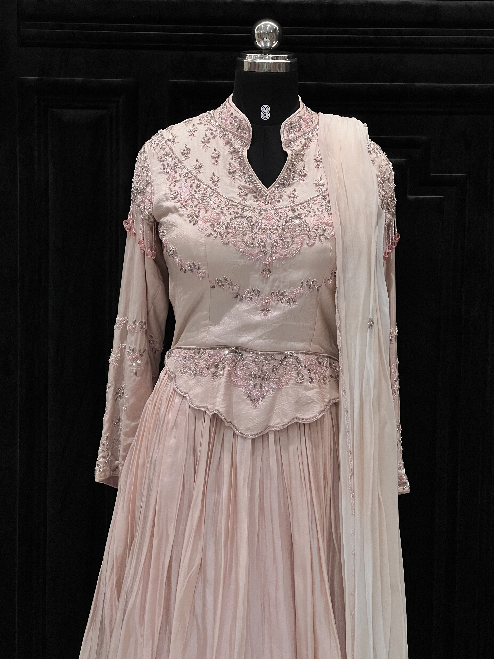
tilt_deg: -5.0
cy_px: 330
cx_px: 247
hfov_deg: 19.1
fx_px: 1465
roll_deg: -0.6
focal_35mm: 77
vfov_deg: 25.3
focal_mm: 9
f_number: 2.8
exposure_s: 1/100
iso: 80
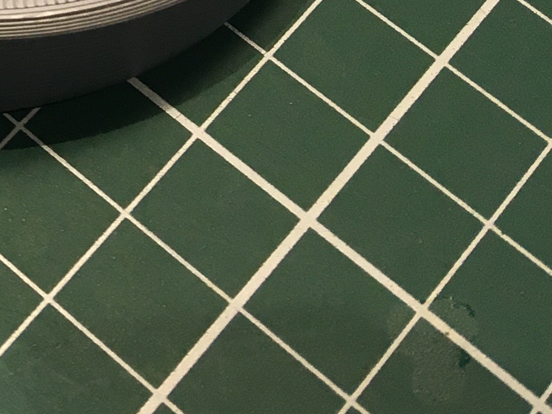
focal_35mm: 119
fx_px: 1897
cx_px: -560
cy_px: -274
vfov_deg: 11.7
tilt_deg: -54.7
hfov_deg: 13.9
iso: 32
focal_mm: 4.15
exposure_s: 1/33
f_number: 2.2
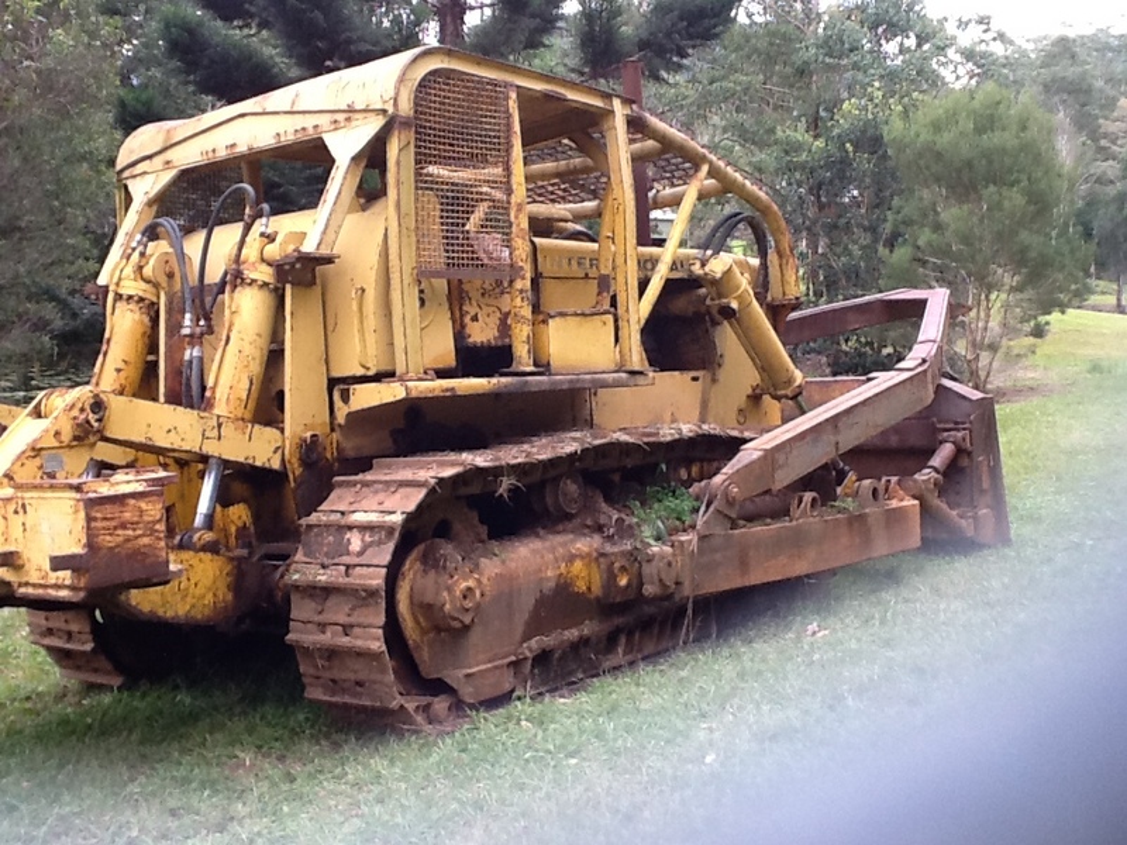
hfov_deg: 56.8
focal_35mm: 32
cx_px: 564
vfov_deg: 44.2
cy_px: 422
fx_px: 1042
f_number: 2.4
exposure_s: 1/30
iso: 80
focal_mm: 2.03
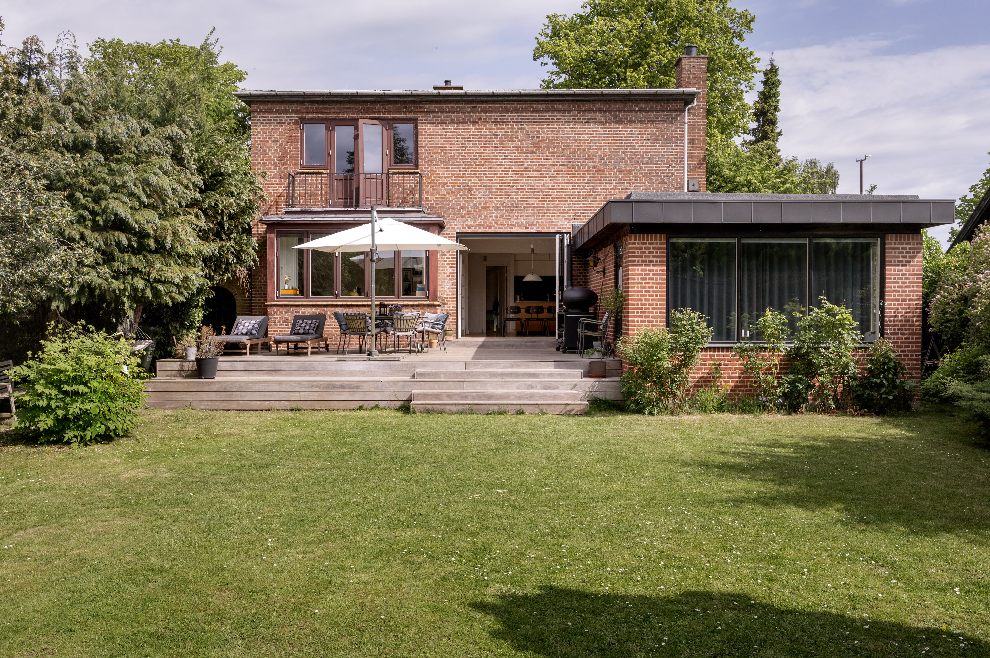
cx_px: 495
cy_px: 329
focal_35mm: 32
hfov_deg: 59.5
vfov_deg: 41.7
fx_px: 866
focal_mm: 31.5
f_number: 10
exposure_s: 1/500
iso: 400
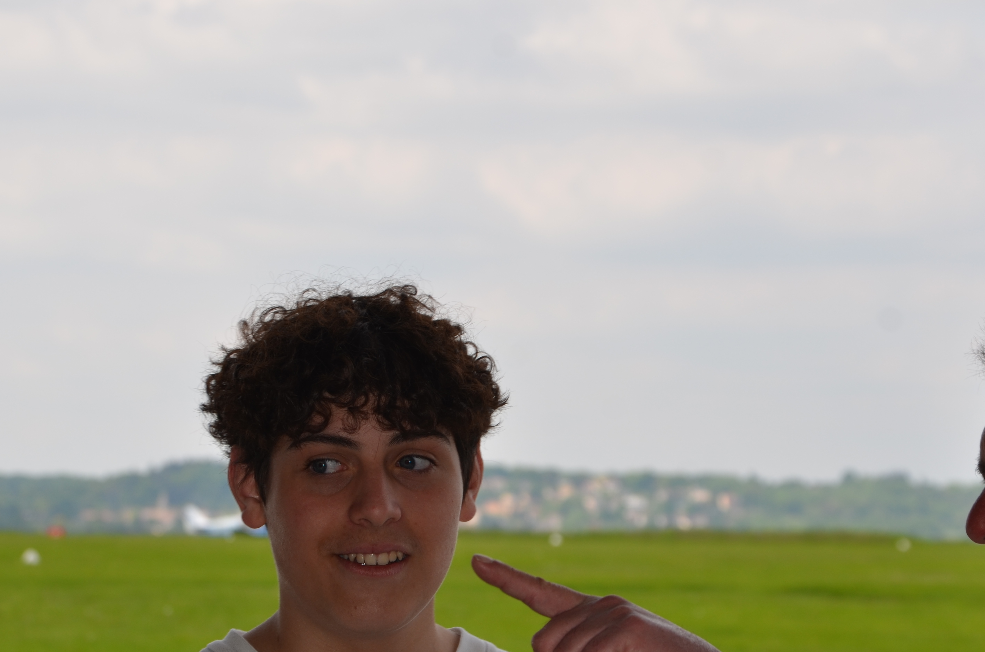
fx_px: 5624
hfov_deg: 10.0
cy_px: 477
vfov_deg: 6.6
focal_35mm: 206
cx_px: 544
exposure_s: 1/250
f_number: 7.1
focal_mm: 90
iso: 100
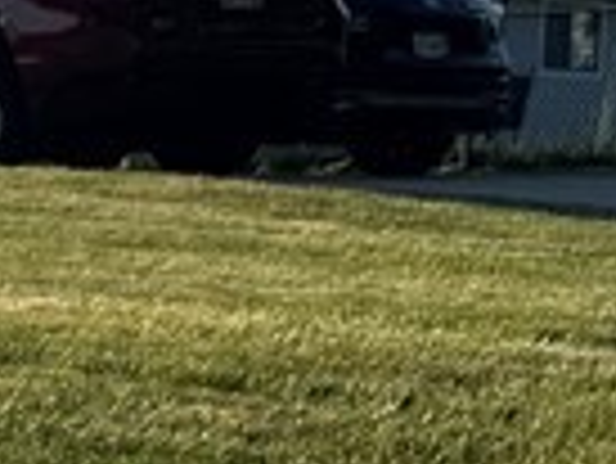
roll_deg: -1.5
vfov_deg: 8.3
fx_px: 3188
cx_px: -1241
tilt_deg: -4.4
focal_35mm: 179
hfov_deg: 9.0
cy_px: 423
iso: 80
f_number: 1.78
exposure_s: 1/6410
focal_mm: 6.76
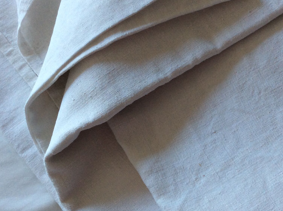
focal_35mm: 55
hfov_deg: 34.8
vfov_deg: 26.4
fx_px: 449
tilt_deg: -75.3
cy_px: 136
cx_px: 178
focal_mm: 3.3
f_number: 2.4
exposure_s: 1/25
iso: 50
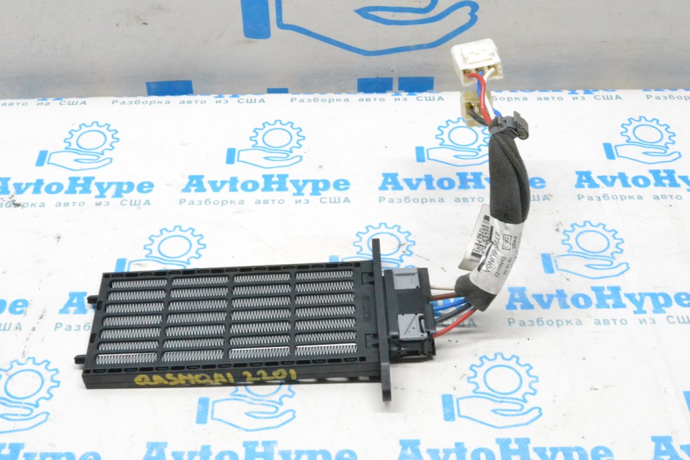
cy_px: 230
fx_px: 1006
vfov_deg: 25.8
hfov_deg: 37.8
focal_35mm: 52
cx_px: 345
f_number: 18
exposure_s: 1/50
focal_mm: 35
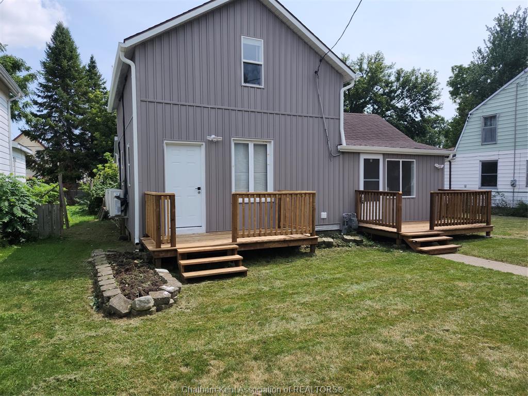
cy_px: 198
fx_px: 351
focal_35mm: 23
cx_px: 264
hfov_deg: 73.9
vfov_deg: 58.9
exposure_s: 1/1542
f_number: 1.8
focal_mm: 5.54
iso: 25
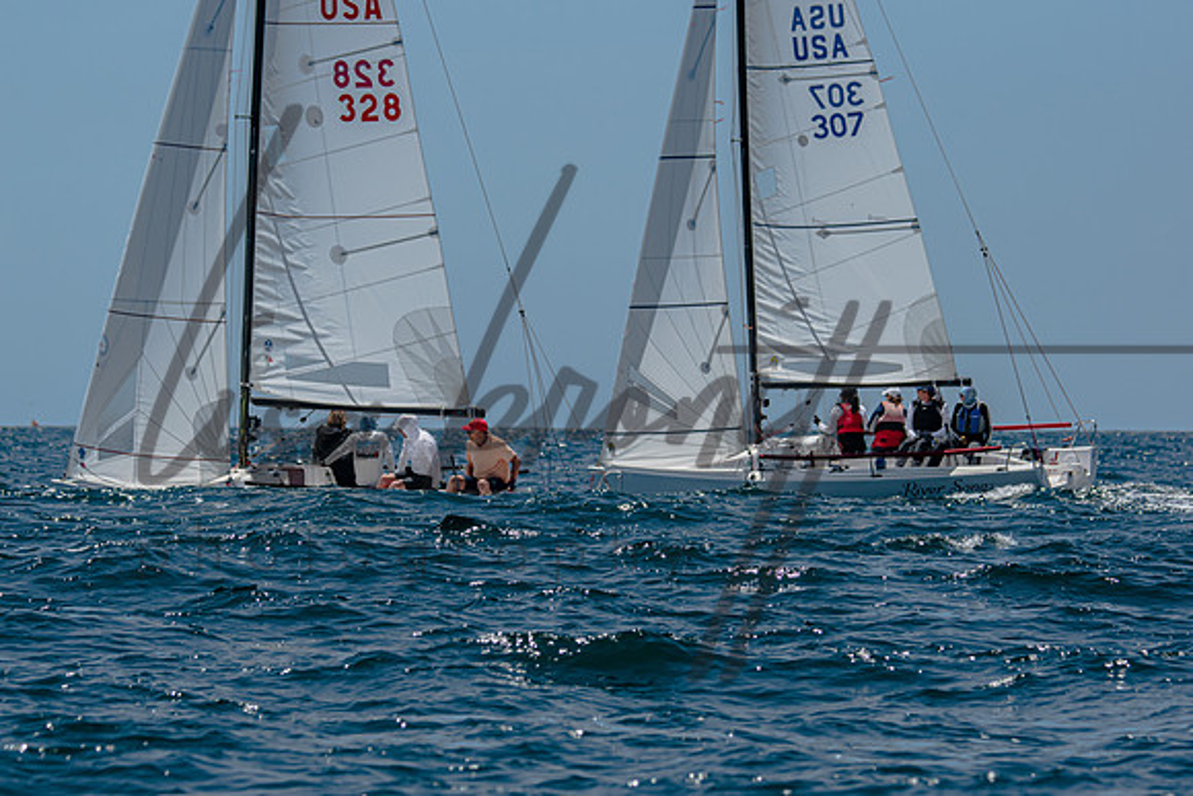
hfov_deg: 7.8
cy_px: 398
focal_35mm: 262
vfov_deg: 5.2
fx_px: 8701
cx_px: 596
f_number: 5
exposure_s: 1/2000
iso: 200
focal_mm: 175
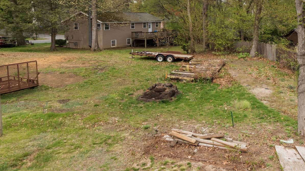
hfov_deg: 63.6
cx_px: 245
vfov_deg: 41.3
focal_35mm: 27
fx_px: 218
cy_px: 38
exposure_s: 1/160
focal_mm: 10
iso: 250
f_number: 8
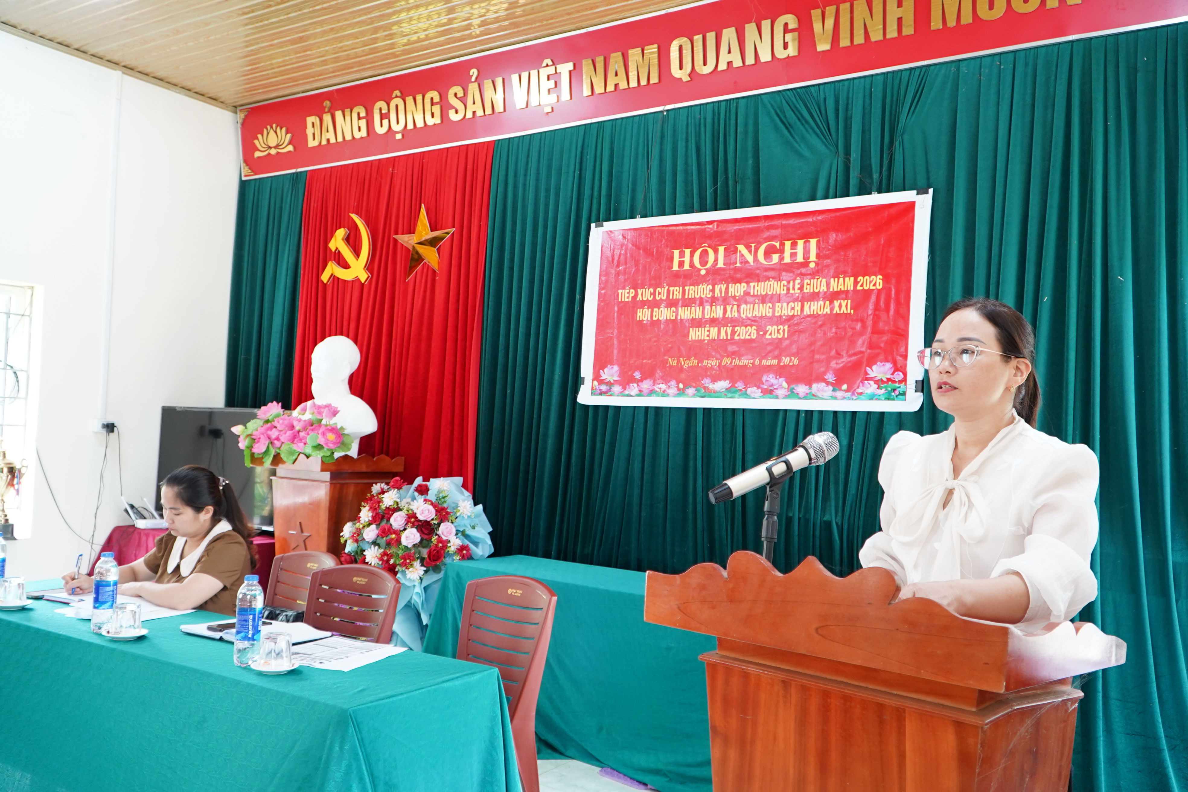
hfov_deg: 67.4
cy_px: 396
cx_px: 594
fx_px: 891
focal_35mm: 27
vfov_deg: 47.9
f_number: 4
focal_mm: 18
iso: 800
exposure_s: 1/30
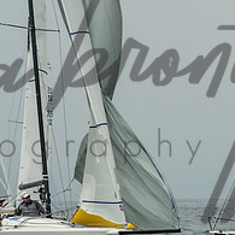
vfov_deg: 4.4
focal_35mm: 395
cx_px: 295
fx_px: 3034
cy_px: 45
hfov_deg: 4.4
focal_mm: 110
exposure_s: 1/3200
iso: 800
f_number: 9
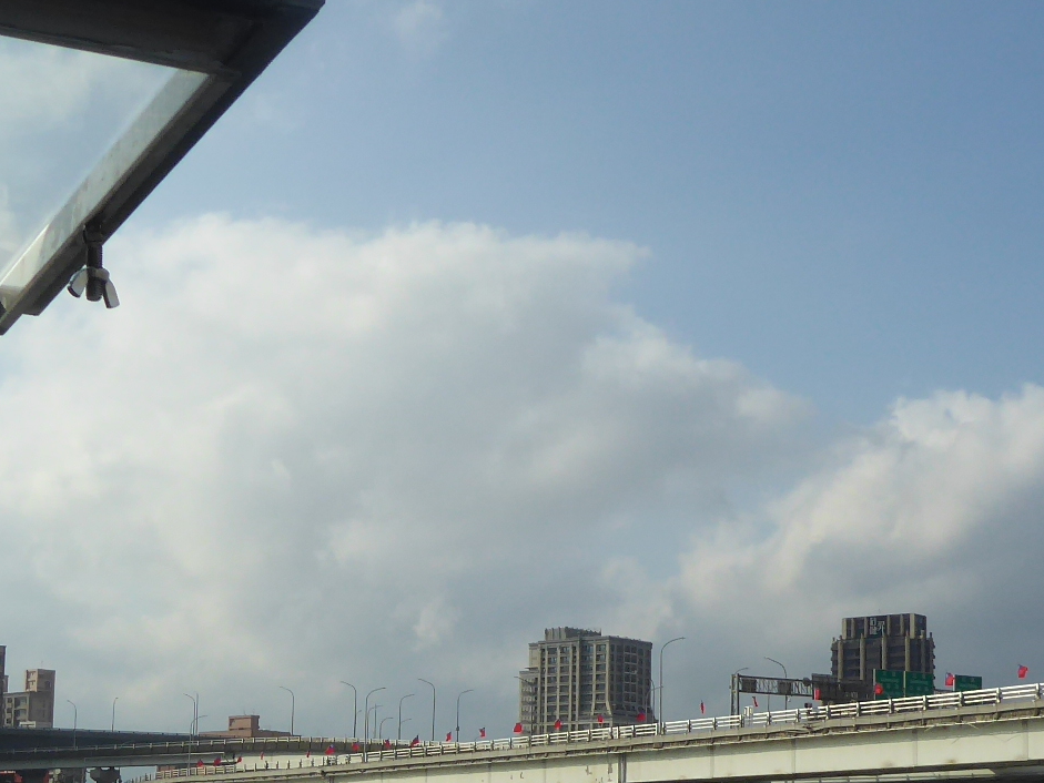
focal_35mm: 68
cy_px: 662
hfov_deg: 28.5
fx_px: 2051
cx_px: 439
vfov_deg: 21.3
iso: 100
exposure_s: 1/2000
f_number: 3.3
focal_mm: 4.3
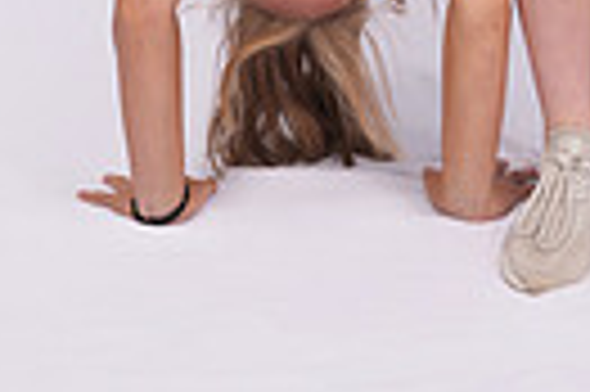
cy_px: -599
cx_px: 423
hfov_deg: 16.1
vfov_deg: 9.4
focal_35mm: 127
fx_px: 2079
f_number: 7.1
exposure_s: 1/200
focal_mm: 37
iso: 160
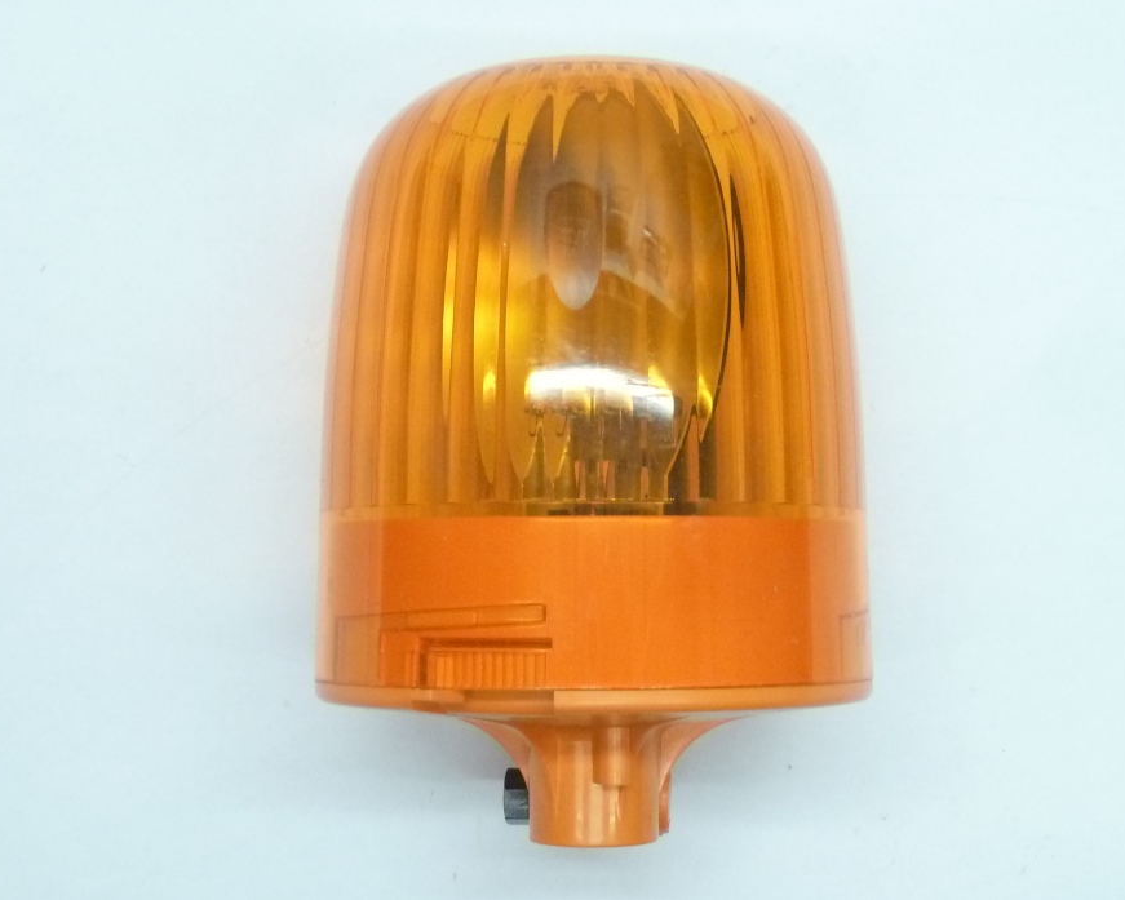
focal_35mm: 46
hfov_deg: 40.3
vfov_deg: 32.8
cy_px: 449
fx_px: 1532
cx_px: 590
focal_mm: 7.3
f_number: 3.7
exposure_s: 1/30
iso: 400
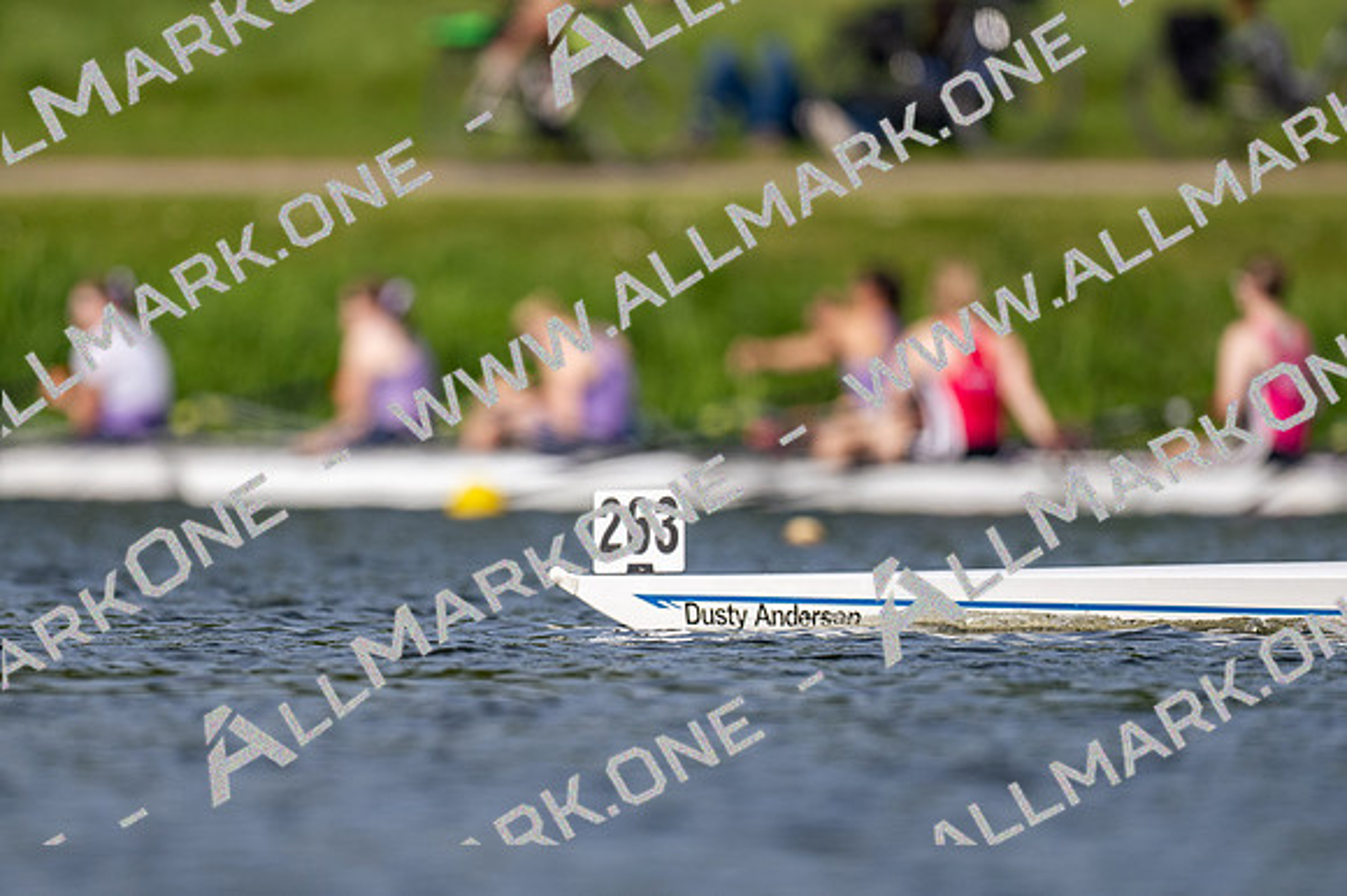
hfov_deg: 2.3
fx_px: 33655
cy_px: 448
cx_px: 674
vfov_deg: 1.5
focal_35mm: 900
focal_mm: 600
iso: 200
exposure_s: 1/2500
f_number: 4
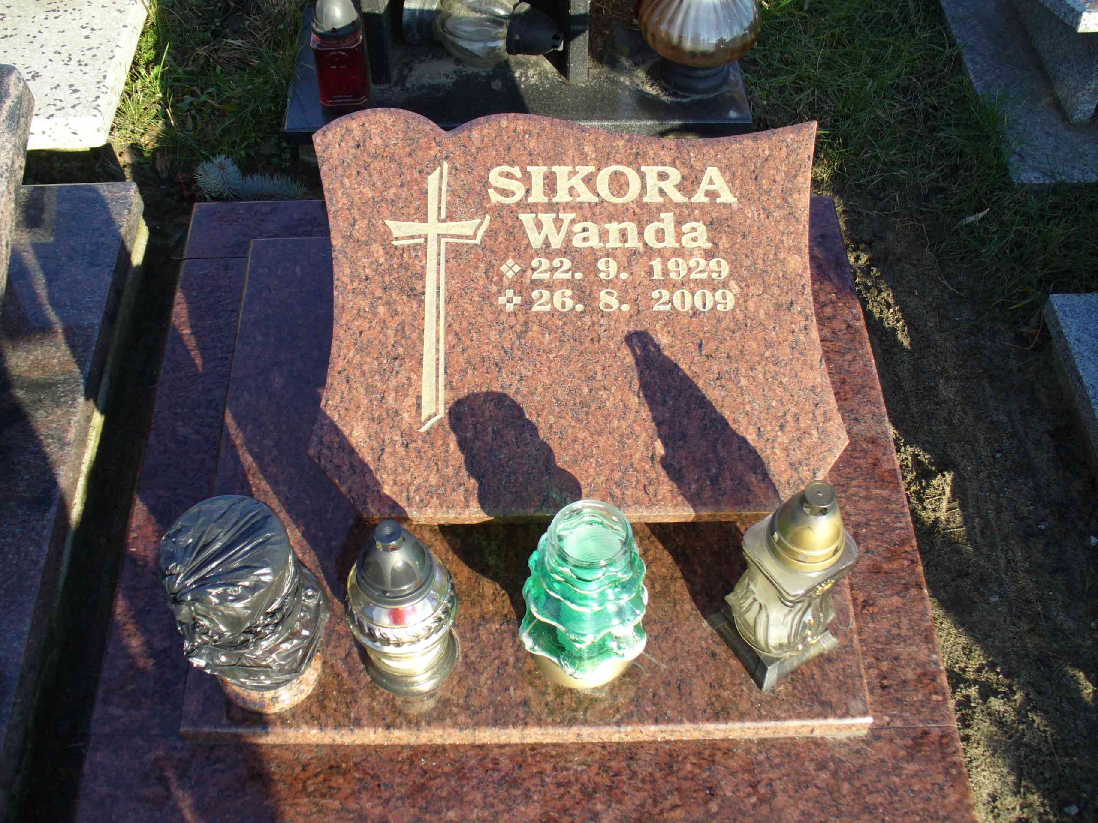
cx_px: 549
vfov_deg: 38.7
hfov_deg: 50.1
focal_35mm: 37
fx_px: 1174
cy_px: 412
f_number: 2.8
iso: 80
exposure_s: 1/320
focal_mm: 6.1
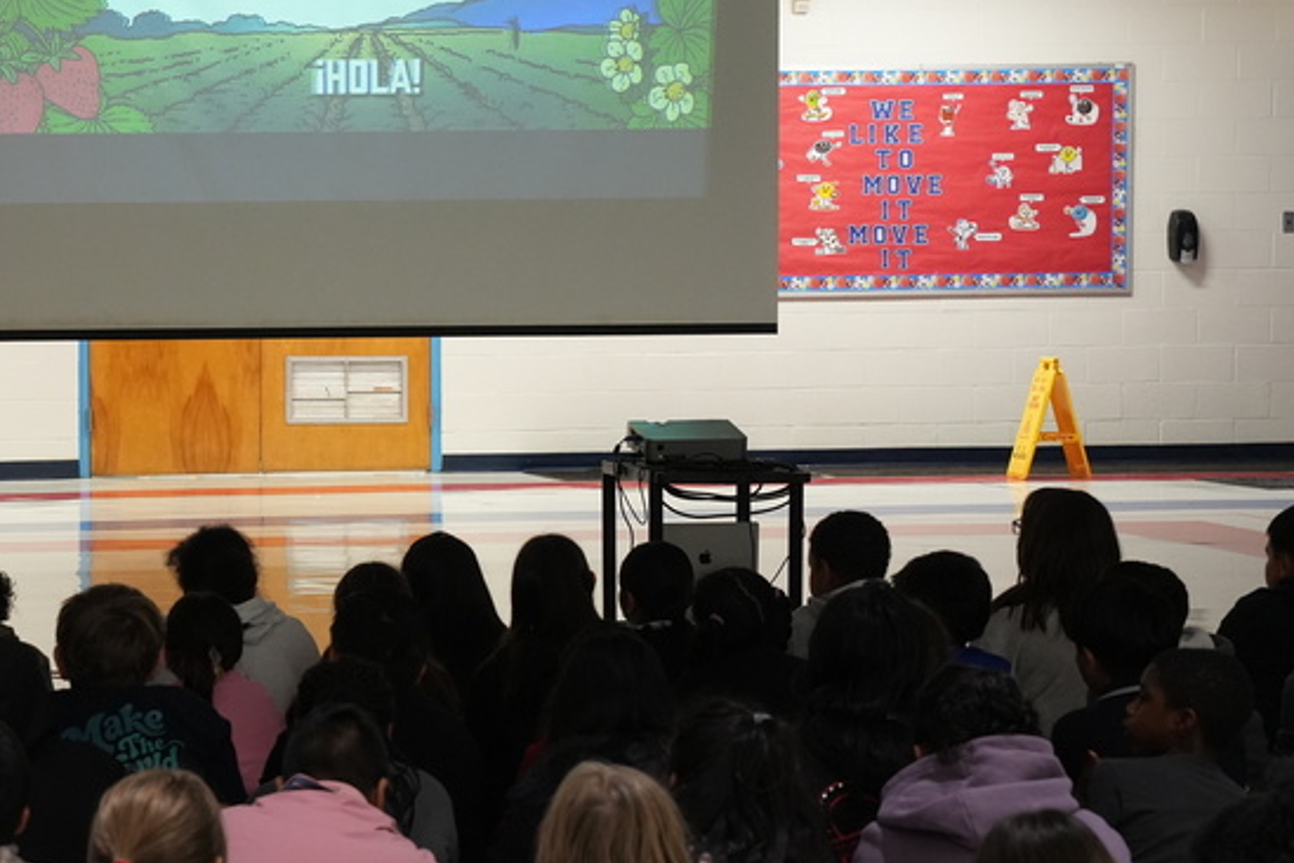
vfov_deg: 11.1
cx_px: 313
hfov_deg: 16.6
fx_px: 4421
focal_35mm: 123
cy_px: 374
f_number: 6.3
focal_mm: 66
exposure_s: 1/50
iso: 3200
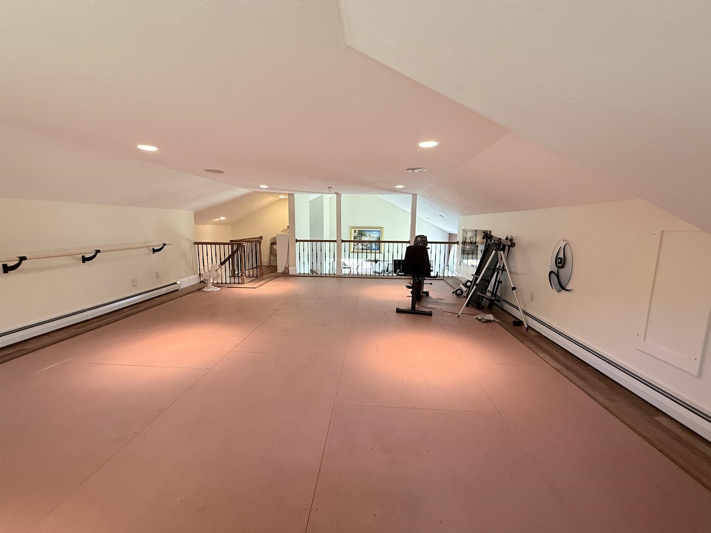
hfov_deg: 102.1
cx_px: 356
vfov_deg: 85.7
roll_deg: -0.4
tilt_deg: -7.7
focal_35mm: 14
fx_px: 288
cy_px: 266
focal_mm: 2.22
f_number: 2.2
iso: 250
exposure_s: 1/60
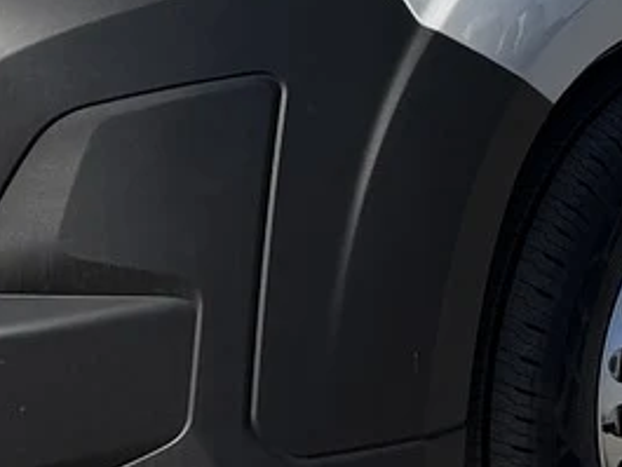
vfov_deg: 10.0
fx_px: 2607
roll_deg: -0.6
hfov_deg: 13.4
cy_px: -199
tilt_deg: -2.2
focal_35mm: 145
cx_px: 627
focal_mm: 6.76
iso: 80
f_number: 1.78
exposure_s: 1/4167
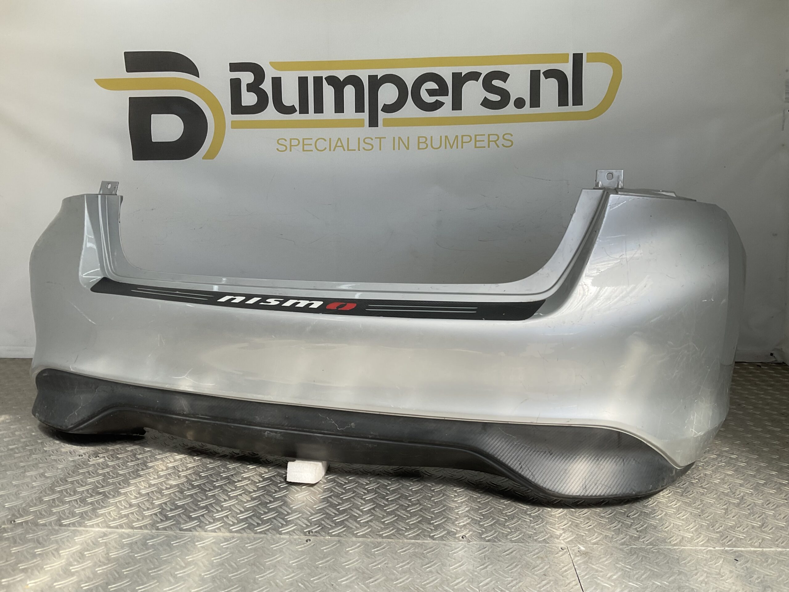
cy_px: 296
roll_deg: -1.3
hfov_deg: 61.7
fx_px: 661
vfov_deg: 48.2
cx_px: 394
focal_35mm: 29
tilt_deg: -8.5
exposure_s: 1/580
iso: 16
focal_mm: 3
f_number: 1.8
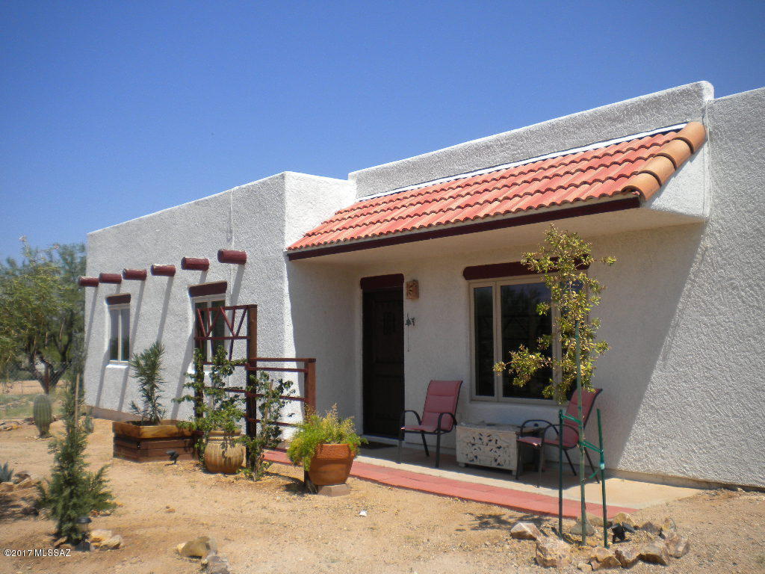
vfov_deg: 40.7
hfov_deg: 52.6
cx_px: 382
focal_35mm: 35
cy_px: 287
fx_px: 773
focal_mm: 6.3
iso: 80
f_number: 4.6
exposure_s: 1/810
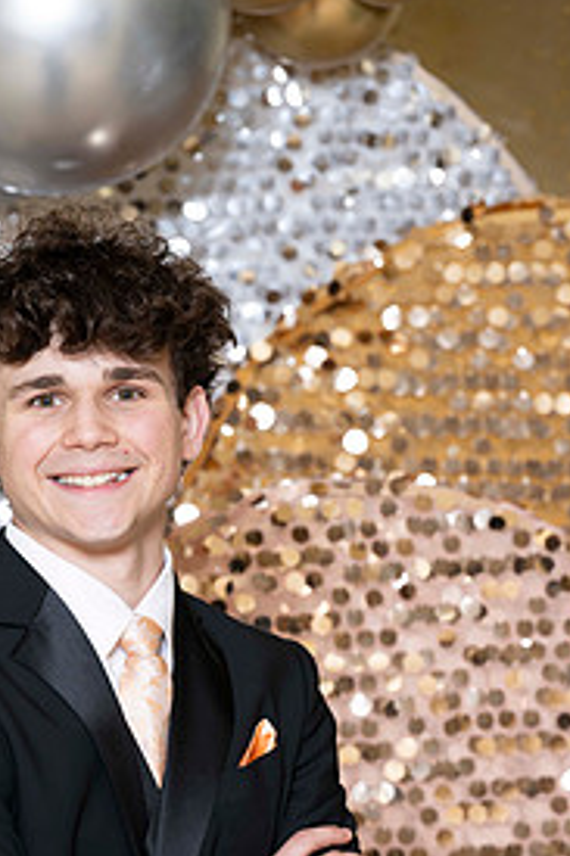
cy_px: 691
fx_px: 6420
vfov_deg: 7.6
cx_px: 156
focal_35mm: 270
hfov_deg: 5.1
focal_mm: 165
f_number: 5.6
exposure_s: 1/200
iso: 250
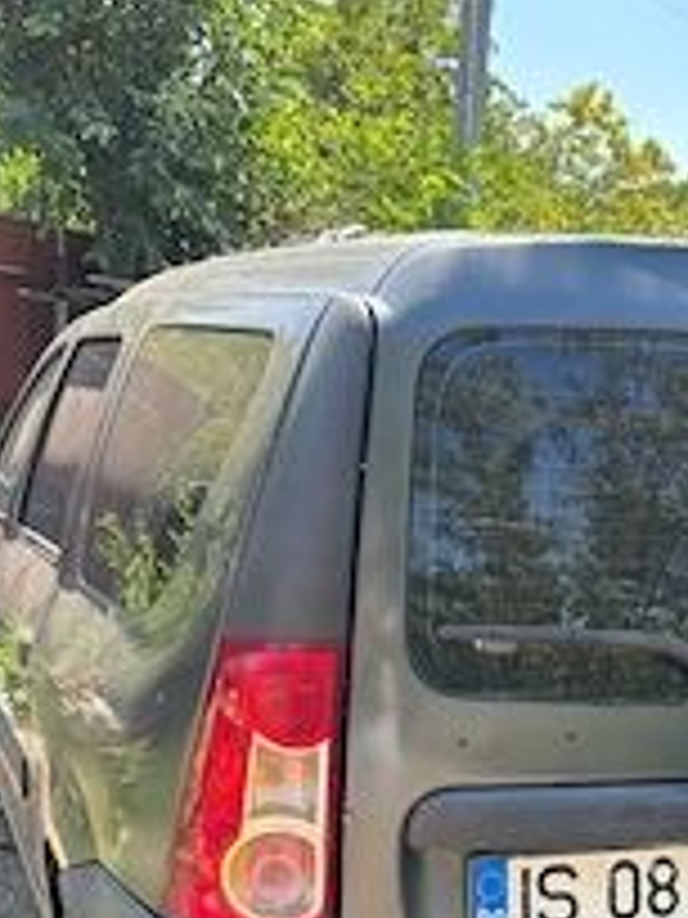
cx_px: 580
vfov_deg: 36.7
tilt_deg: -13.4
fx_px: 1352
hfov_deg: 27.8
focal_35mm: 51
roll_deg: -5.5
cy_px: 680
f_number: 1.6
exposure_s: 1/493
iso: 50
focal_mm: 5.96
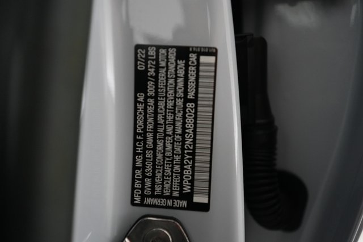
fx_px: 242
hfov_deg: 73.8
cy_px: 121
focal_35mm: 24
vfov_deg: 53.1
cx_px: 182
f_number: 2.8
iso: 5000
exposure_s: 1/160
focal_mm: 24
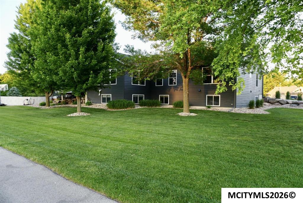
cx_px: 152
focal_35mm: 24
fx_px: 202
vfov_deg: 53.2
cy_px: 102
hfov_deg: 73.7
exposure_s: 1/60
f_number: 4
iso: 125
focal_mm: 16
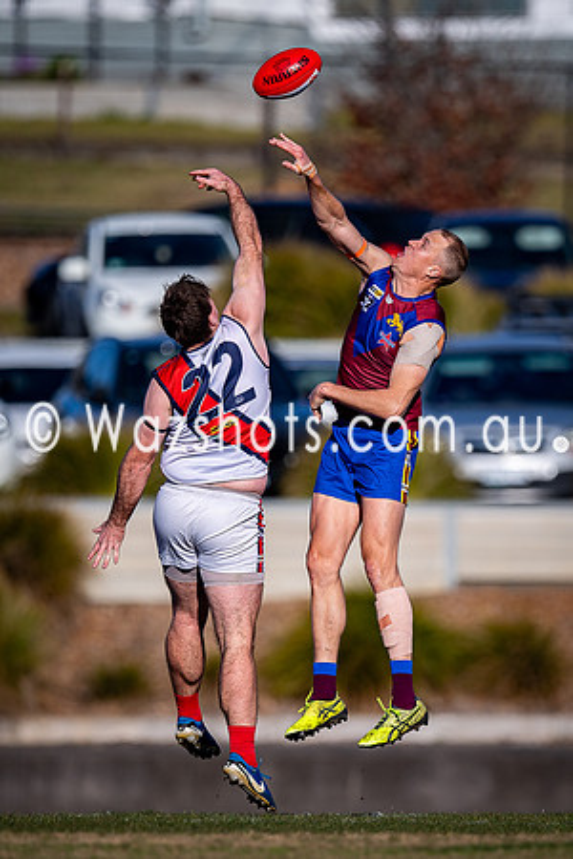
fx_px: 21311
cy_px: 447
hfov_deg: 1.5
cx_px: 381
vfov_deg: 2.3
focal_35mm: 893
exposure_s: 1/2000
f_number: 4
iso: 110
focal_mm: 500
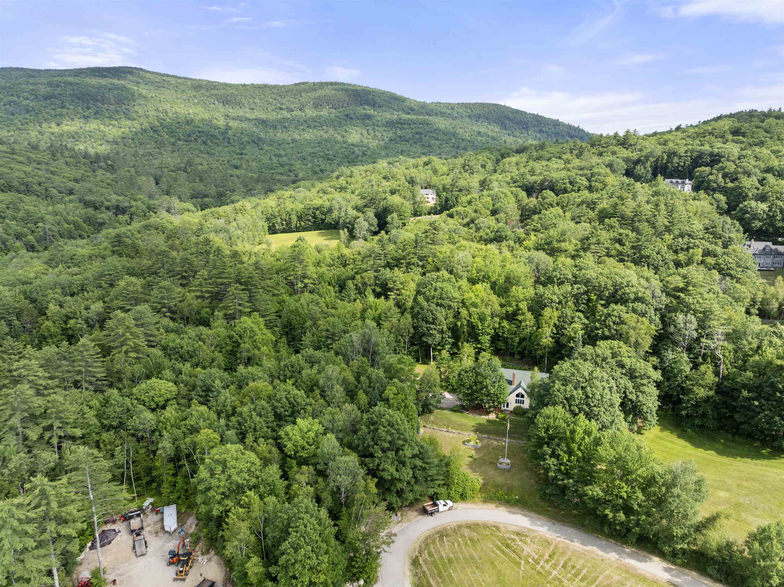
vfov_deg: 56.8
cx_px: 392
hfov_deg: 71.6
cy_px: 294
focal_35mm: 24
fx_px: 543
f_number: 2.8
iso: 140
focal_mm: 12.29
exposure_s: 1/1000
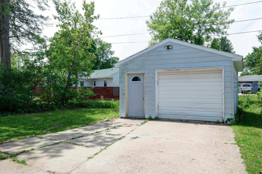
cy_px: 87
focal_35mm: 29
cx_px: 131
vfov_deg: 45.0
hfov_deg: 63.7
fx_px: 211
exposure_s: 1/60
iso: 400
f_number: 16
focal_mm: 19.1
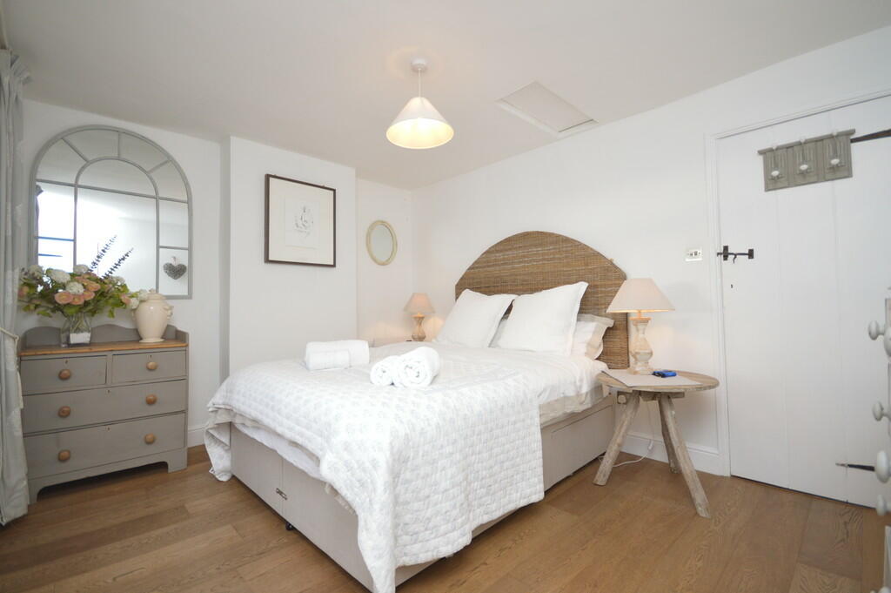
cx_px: 446
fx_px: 371
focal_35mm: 15
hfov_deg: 100.4
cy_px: 296
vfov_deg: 77.2
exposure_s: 1/60
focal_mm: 10
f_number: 4
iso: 450
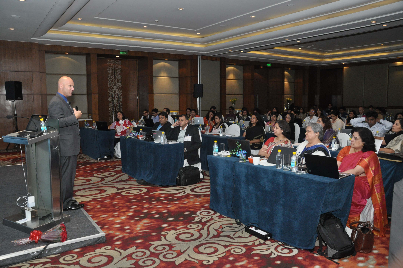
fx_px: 302
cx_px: 202
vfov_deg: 47.8
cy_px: 134
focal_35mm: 27
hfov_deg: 67.4
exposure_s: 1/125
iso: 1250
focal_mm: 18
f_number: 5
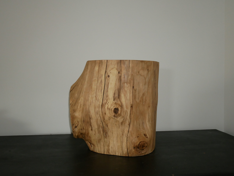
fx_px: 216
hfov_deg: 56.8
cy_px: 88
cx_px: 117
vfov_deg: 44.2
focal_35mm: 32
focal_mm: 16
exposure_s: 1/60
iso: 800
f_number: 4
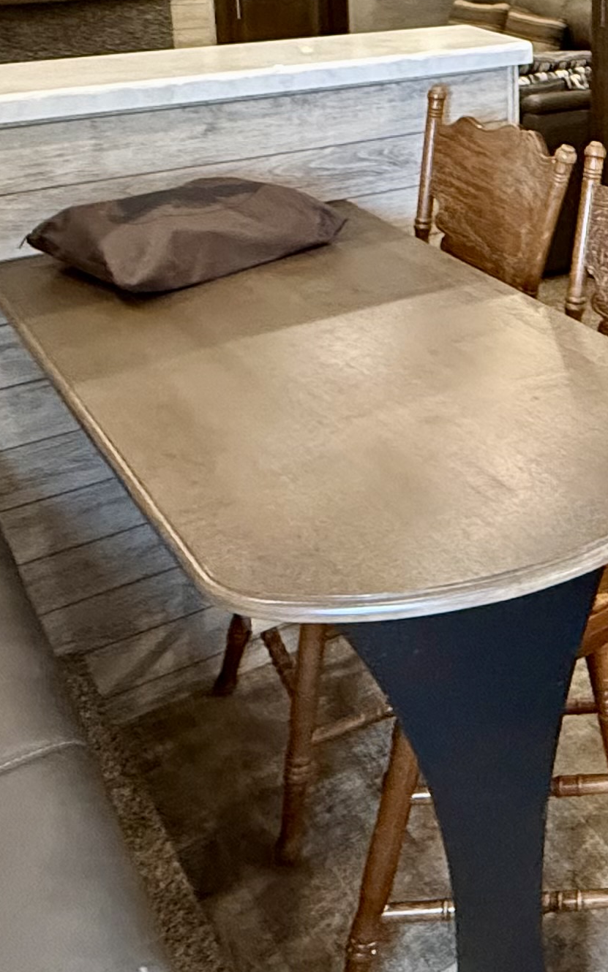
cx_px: 709
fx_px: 1193
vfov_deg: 41.4
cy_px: 124
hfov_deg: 25.9
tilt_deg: -12.0
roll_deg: -0.1
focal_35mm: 45
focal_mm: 2.22
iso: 800
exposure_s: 1/60
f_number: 2.2
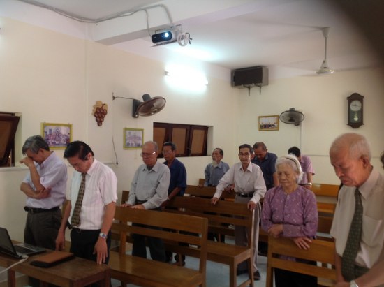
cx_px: 192
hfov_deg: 52.7
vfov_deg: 40.6
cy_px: 144
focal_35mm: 35
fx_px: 388
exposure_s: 1/30
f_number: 2.4
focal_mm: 4.28
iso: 80
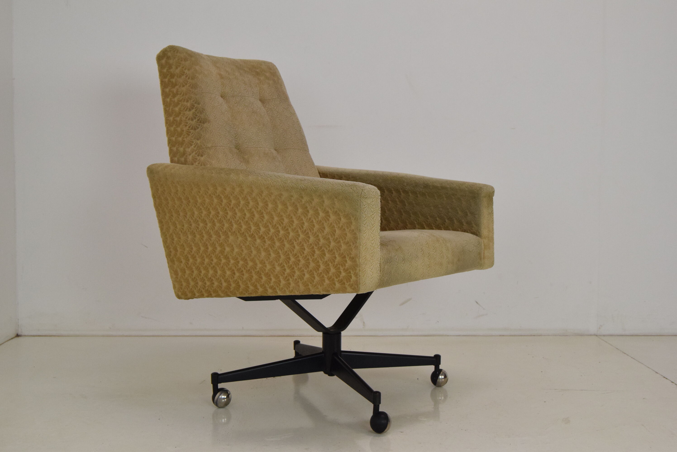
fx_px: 847
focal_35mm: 45
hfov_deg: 43.6
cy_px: 226
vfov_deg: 29.9
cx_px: 338
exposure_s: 1/320
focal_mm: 30
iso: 1600
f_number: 9
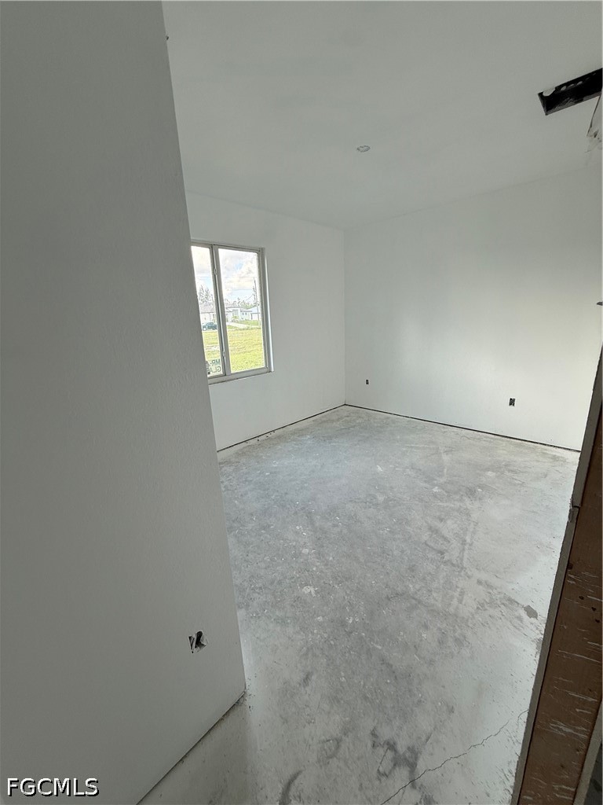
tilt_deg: -15.3
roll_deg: +1.8
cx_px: 302
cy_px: 402
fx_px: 325
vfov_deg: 102.1
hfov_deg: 85.7
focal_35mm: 14
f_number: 2.2
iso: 64
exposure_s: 1/130
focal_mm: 2.22
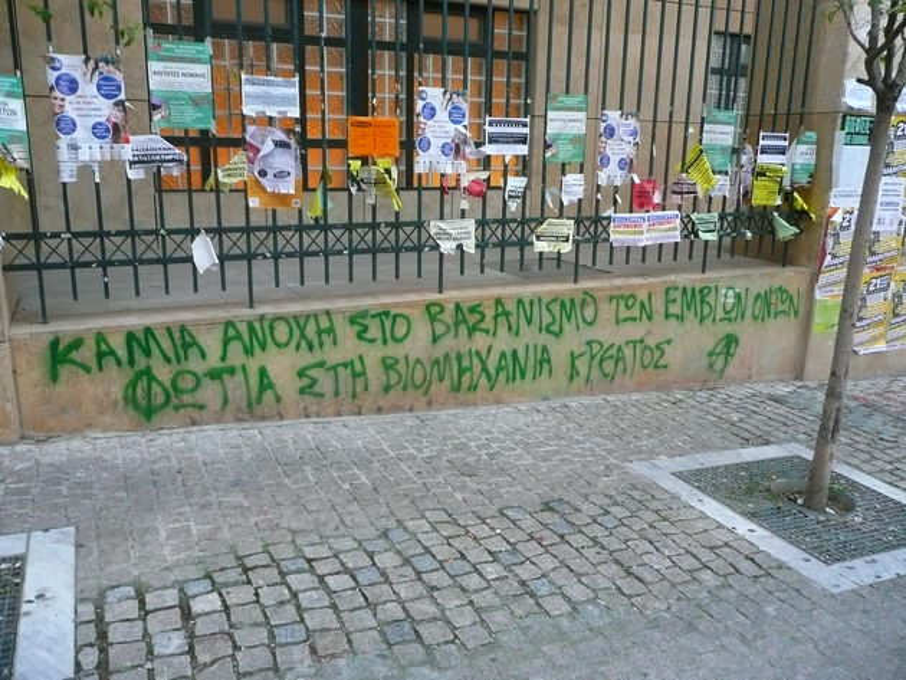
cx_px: 453
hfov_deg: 63.4
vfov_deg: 49.8
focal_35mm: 28
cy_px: 340
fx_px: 733
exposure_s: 1/25
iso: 400
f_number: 3.3
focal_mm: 4.6
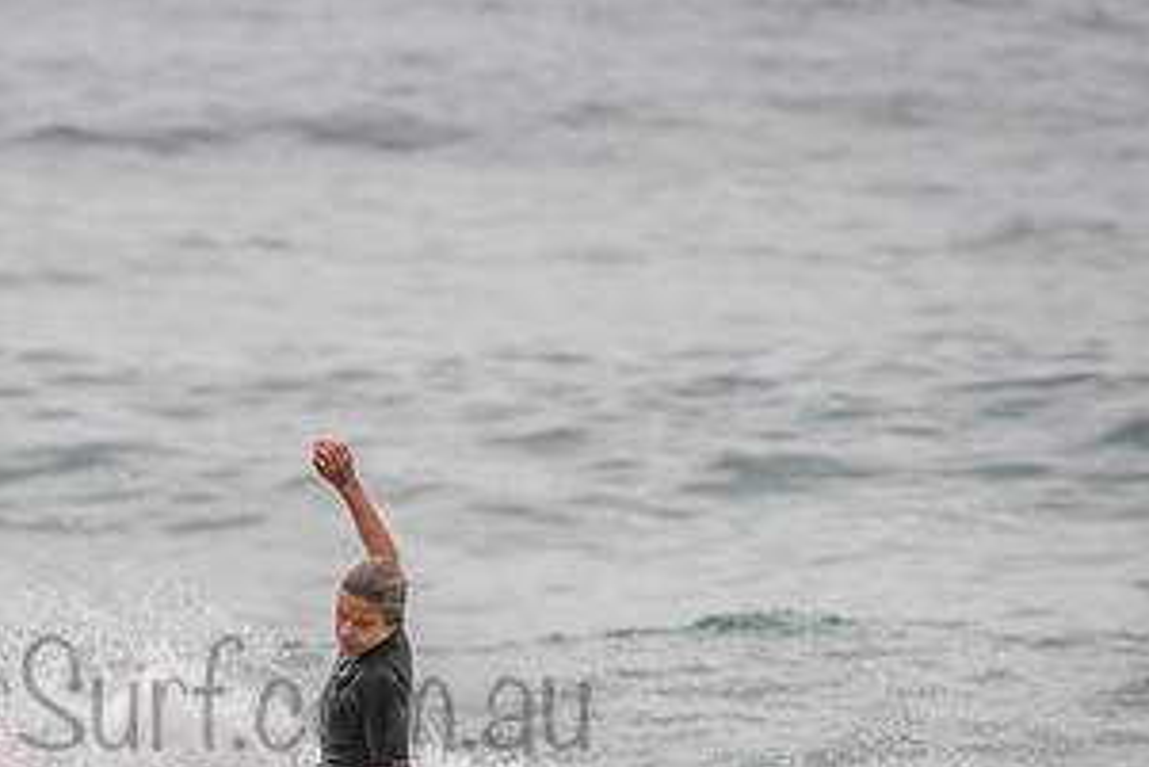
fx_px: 30749
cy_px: 662
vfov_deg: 1.4
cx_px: 187
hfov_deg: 2.1
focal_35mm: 963
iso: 320
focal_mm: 500
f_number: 5.6
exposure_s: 1/320
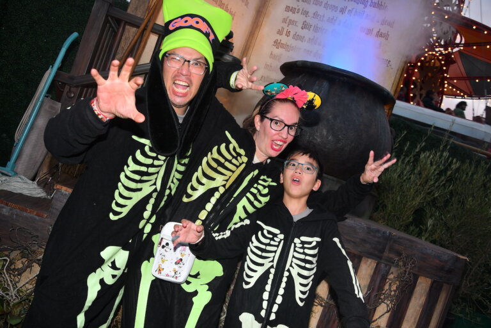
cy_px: 164
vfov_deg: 36.9
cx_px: 246
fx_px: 491
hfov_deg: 53.1
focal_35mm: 36
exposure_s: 1/60
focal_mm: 24
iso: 200
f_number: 5
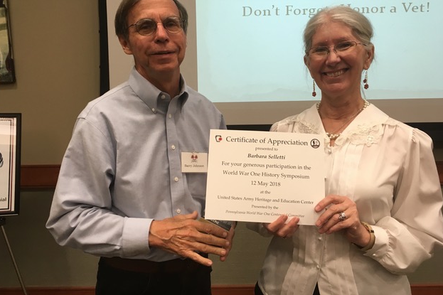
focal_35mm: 31
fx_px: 381
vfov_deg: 42.2
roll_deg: +0.4
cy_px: 125
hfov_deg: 60.3
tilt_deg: -6.9
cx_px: 220
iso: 64
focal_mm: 4.15
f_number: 2.2
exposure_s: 1/30
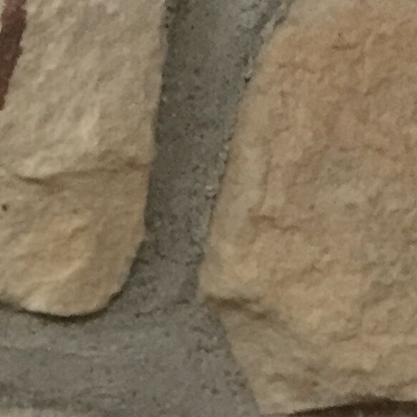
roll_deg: +0.2
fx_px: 1963
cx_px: -454
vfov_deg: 12.0
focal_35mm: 144
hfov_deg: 10.9
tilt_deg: -23.4
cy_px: 424
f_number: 2.2
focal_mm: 4.15
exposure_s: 1/33
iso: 200
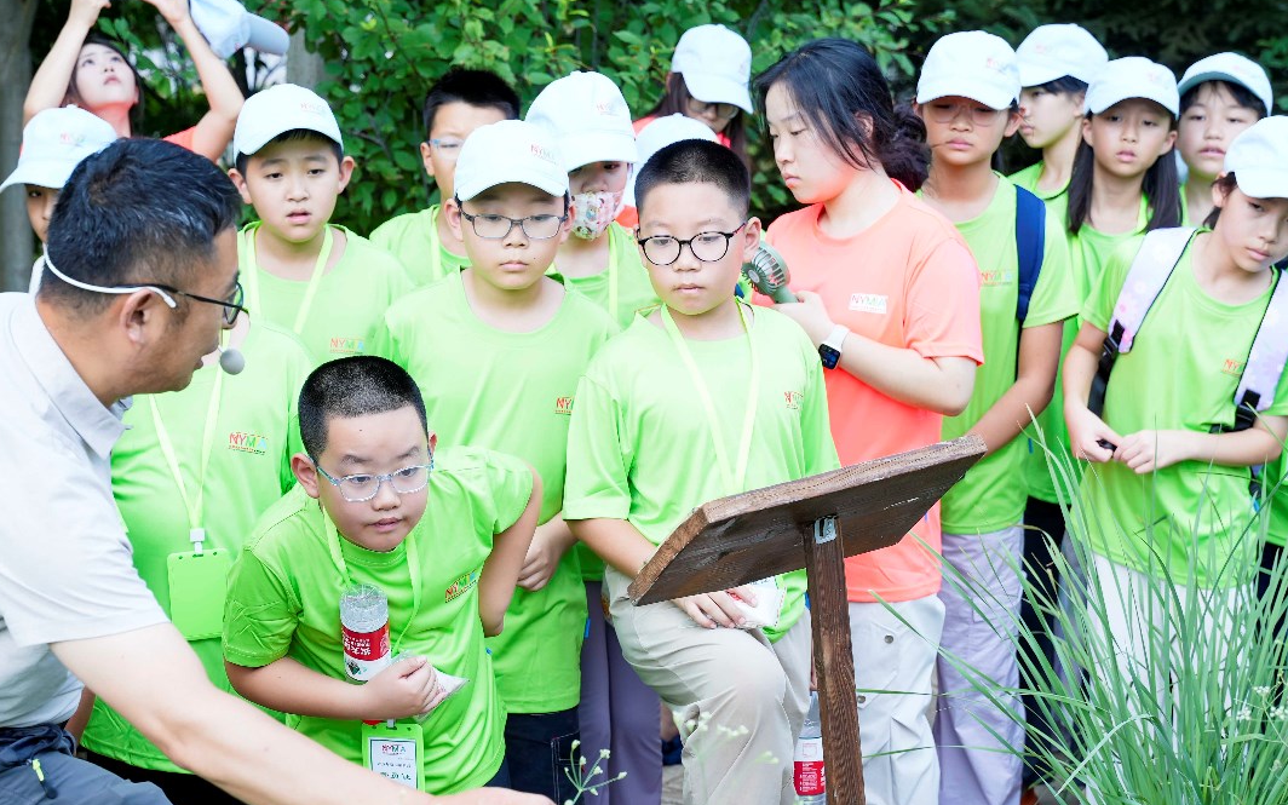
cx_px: 504
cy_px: 416
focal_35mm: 73
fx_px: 2560
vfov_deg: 17.9
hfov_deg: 28.2
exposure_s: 1/250
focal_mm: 47.6
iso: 160
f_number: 4
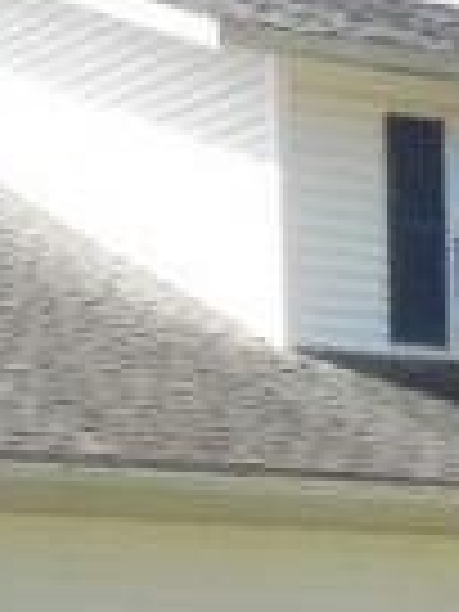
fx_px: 3324
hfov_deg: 7.9
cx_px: 158
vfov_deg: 10.2
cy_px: 945
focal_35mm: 188
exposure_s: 1/1000
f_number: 3.7
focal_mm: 4.5
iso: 400
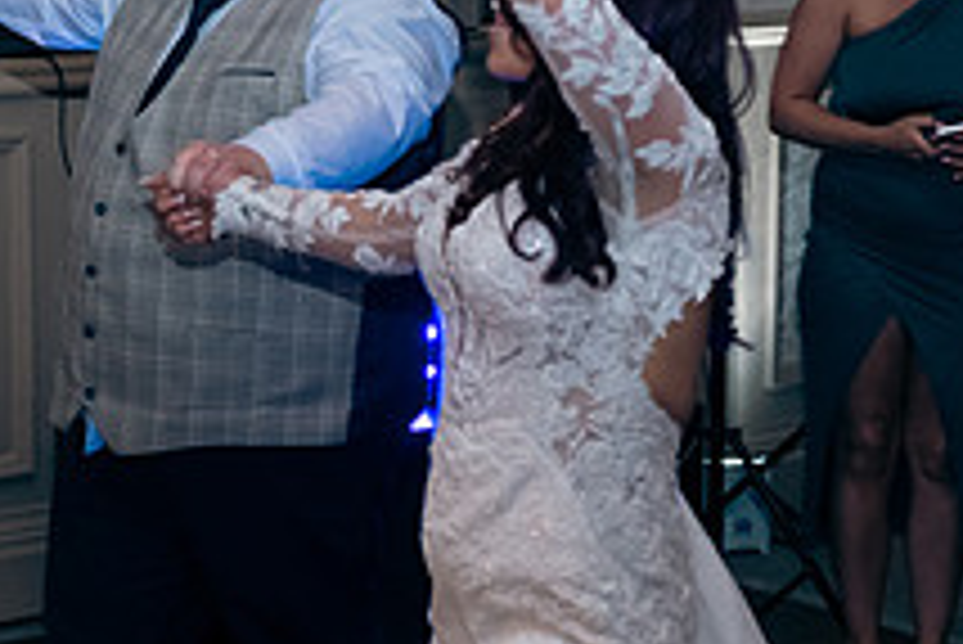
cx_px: 536
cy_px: 200
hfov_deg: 17.2
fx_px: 3185
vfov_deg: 11.5
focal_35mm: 119
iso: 800
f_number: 3.5
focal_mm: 44
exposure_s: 1/160
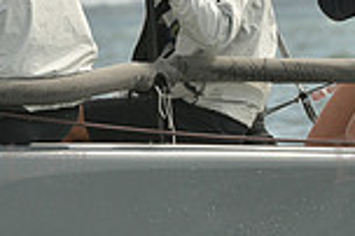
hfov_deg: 2.7
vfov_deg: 1.8
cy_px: 34
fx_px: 7516
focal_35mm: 763
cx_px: 210
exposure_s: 1/1250
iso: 400
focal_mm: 200
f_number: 7.1
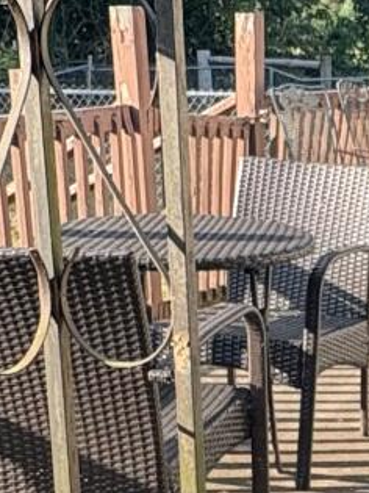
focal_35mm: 89
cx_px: 535
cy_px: 385
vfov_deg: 21.8
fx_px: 1266
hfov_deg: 15.4
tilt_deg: -14.8
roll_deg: -2.6
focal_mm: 2.22
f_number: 2.2
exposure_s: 1/407
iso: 40
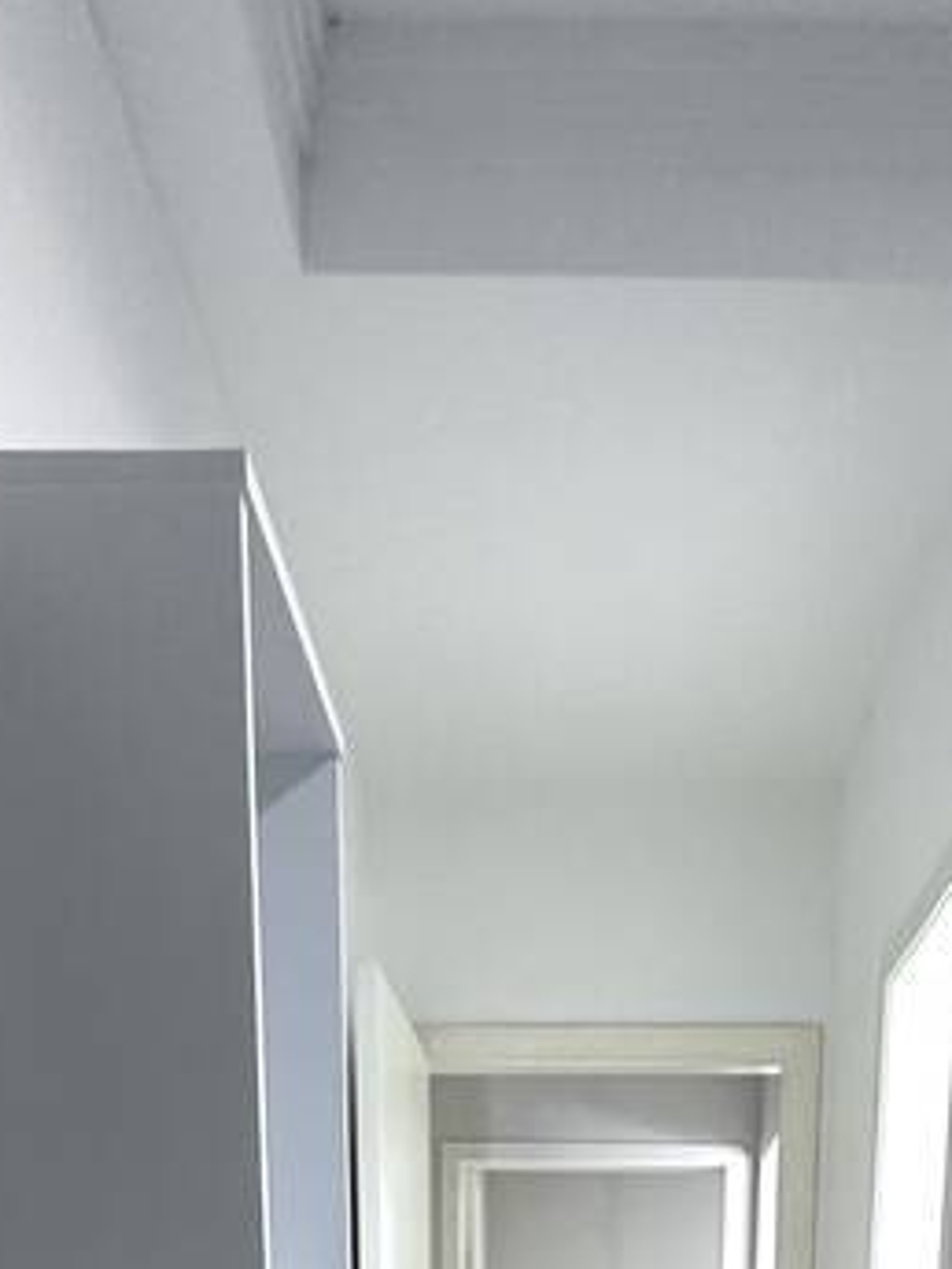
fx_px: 1613
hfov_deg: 32.8
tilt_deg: -13.9
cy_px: 1856
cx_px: 553
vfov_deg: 29.0
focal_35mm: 44
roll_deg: +1.9
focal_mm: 2.22
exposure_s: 1/60
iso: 200
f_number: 2.2
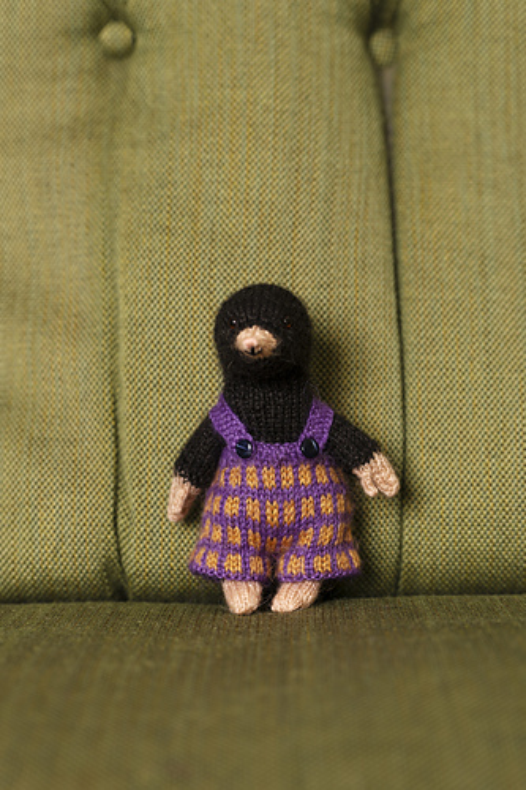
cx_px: 263
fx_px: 1535
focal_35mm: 70
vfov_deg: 28.9
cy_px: 395
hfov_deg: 19.4
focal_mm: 70
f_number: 4
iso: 100
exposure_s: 1/200
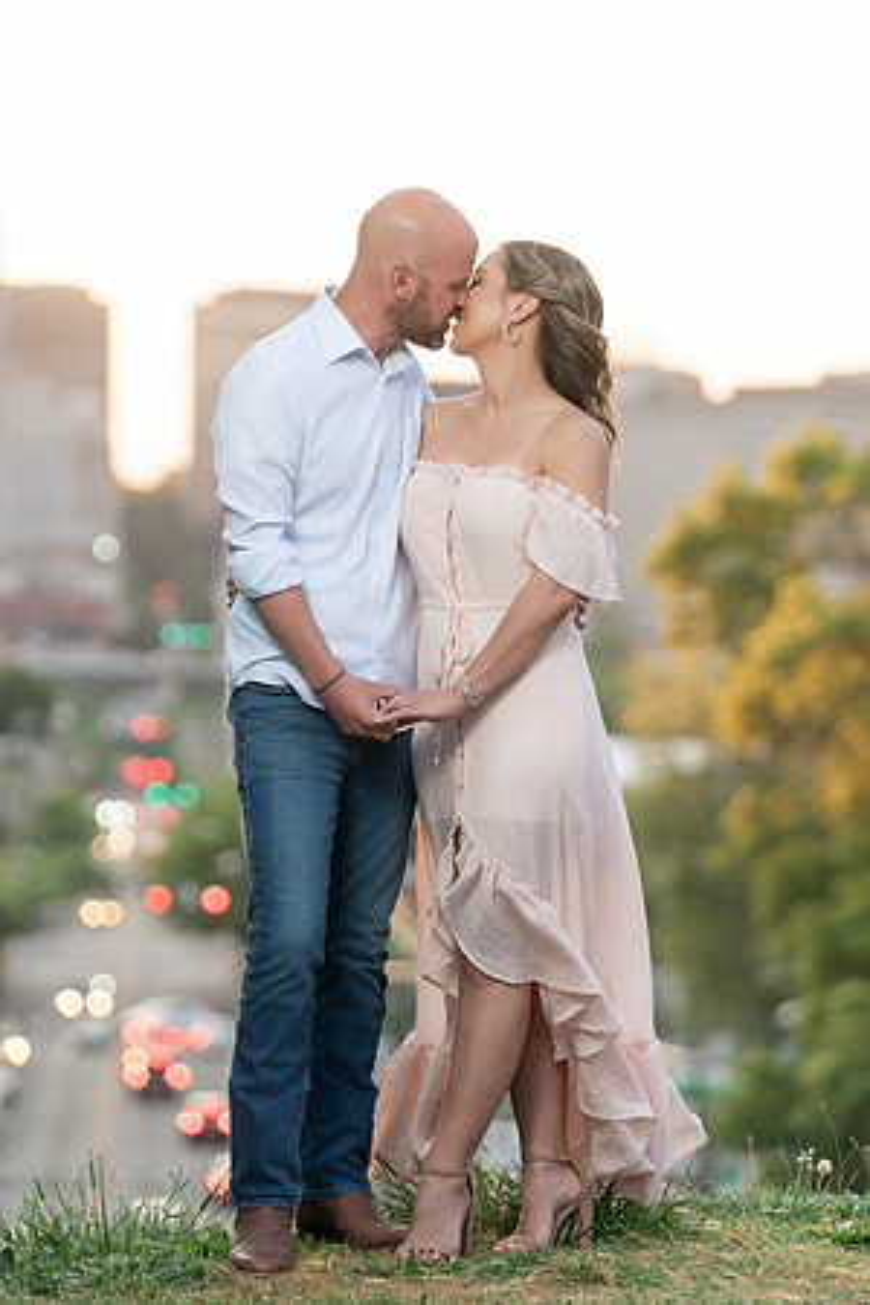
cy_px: 652
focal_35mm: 200
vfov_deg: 10.3
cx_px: 435
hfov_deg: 6.9
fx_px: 7249
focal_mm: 200
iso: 800
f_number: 4.5
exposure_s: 1/200
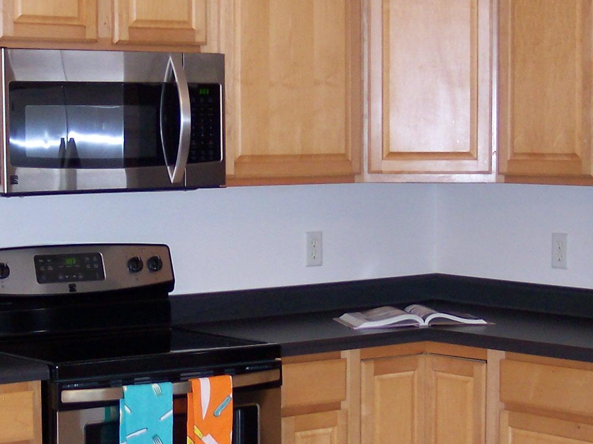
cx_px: 243
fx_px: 1558
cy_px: 281
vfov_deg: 16.2
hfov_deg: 21.5
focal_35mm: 91
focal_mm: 8
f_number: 2.8
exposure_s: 1/30
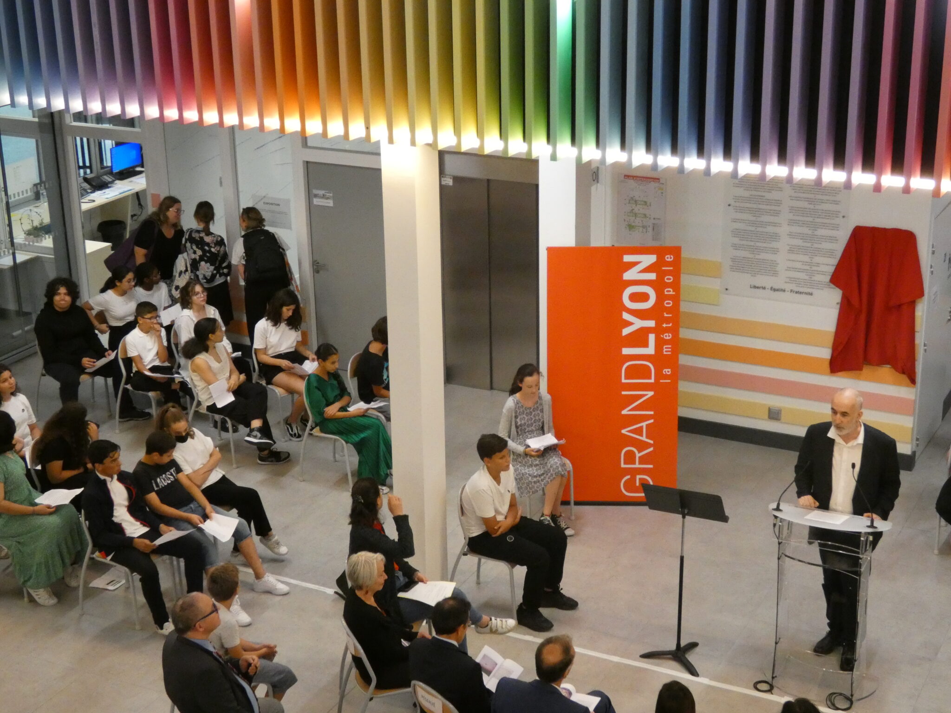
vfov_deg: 25.2
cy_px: 356
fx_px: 1593
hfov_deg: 33.2
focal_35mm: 58
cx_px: 476
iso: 1000
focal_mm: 10.4
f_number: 4.1
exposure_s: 1/80
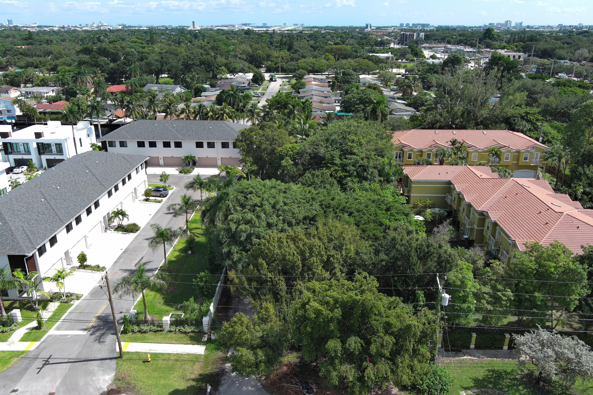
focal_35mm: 29
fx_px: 478
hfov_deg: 63.7
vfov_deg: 45.0
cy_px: 198
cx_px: 296
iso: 100
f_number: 2.8
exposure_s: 1/965
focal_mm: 10.57
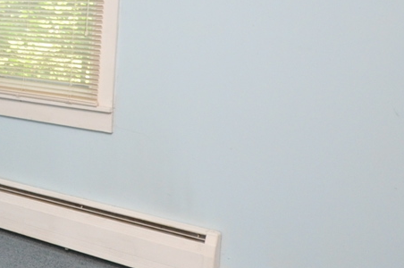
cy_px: 51
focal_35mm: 54
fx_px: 605
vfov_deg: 24.6
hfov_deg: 29.7
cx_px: -120
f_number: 4
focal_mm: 10
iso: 800
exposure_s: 1/60
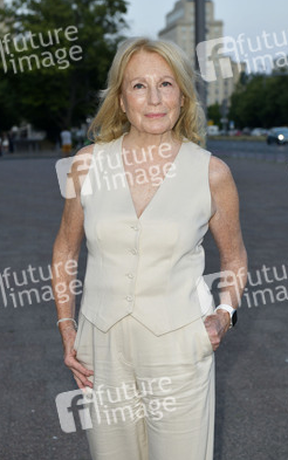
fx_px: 728
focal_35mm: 58
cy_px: 229
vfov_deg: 35.1
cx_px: 150
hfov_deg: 22.4
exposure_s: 1/200
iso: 400
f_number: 5.6
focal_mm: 56
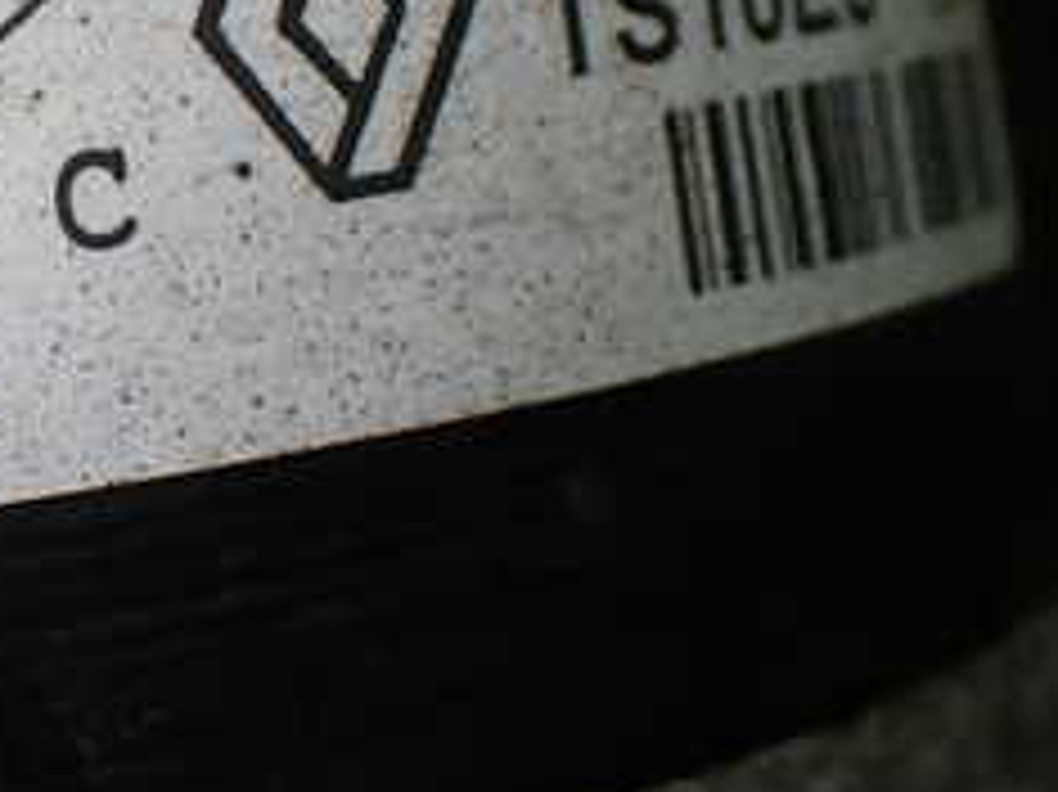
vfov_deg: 15.2
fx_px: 2963
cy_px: 202
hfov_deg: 19.4
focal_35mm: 97
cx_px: -86
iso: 160
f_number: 2.7
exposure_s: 1/160
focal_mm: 6.83
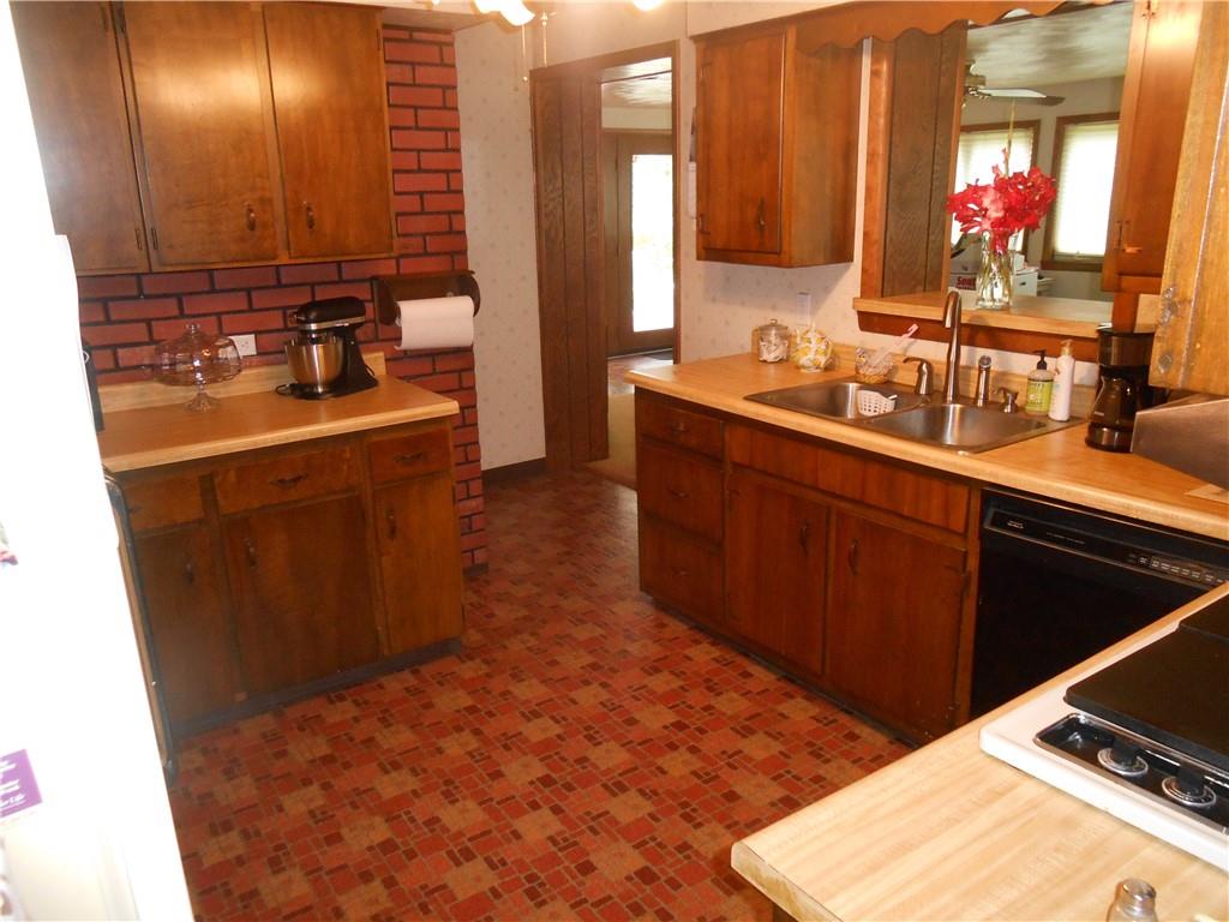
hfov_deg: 67.3
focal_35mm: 26
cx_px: 614
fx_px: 923
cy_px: 461
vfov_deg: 53.1
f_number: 3.5
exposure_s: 1/25
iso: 400
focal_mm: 4.6
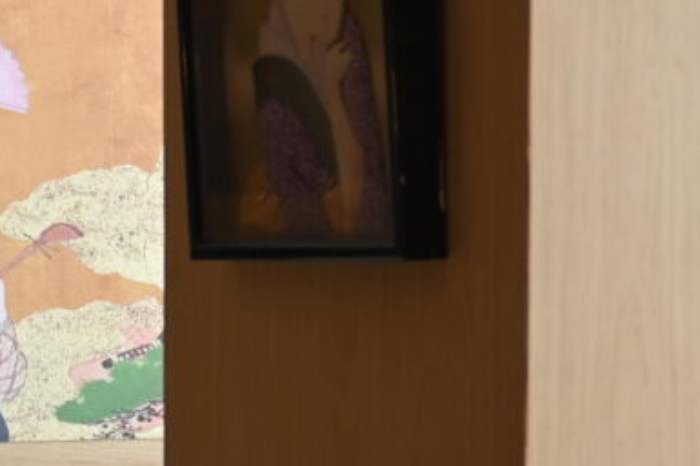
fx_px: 5809
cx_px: 104
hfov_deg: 6.9
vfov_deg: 4.6
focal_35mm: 299
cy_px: 283
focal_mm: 45
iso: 200
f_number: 2.8
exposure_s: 1/200
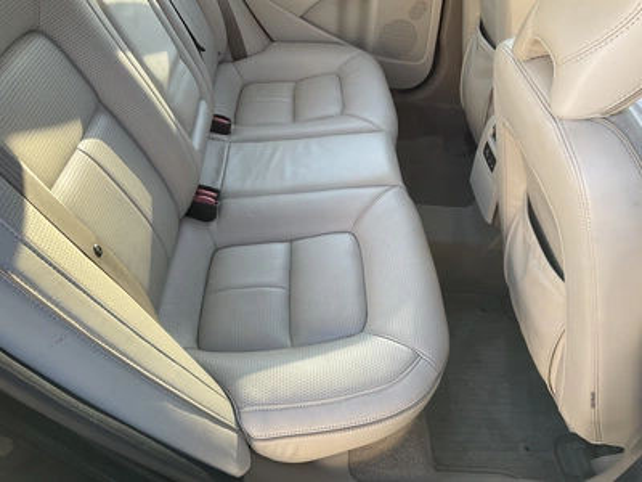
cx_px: 321
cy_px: 241
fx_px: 538
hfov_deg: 61.7
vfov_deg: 48.2
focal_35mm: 29
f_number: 1.8
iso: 32
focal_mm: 3
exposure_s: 1/122
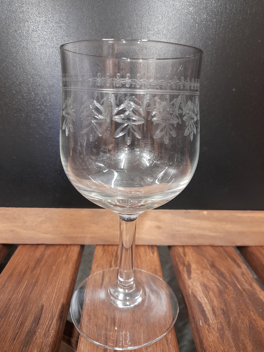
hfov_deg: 54.9
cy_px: 176
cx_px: 132
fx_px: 254
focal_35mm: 25
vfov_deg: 69.4
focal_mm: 4.6
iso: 500
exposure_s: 1/25
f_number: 2
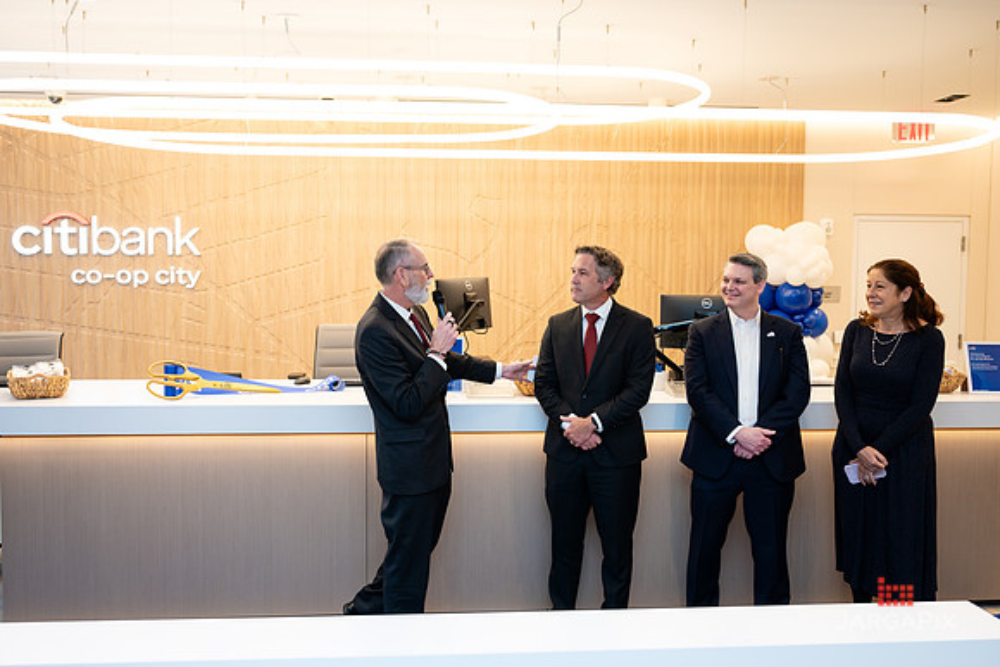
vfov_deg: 42.4
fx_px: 860
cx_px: 468
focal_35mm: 31
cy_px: 312
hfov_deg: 60.3
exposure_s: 1/160
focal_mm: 29
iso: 400
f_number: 3.2
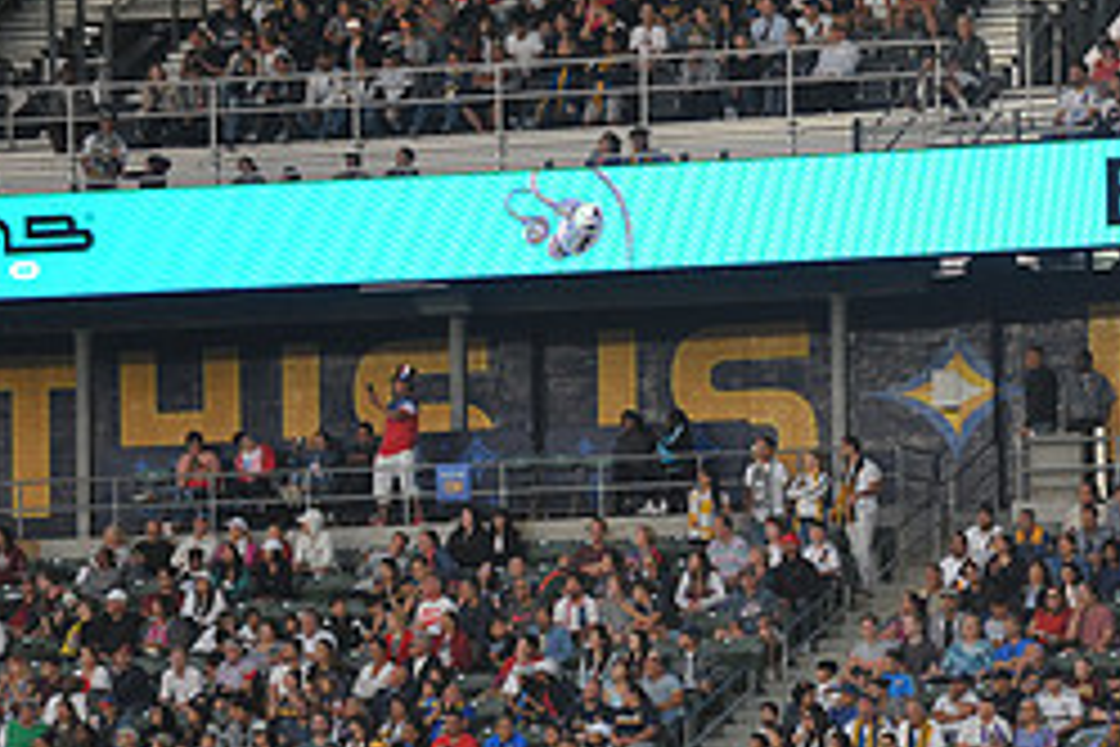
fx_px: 10857
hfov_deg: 5.9
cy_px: 765
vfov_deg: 3.9
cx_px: 913
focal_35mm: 349
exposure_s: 1/1000
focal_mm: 150
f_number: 2.8
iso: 1250
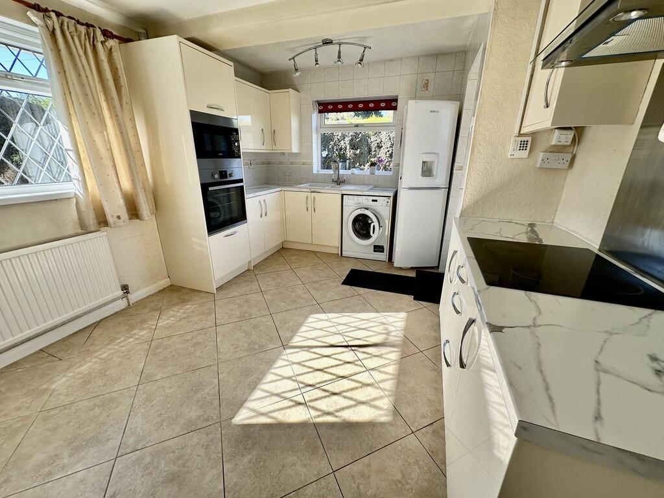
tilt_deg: -18.7
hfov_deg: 102.1
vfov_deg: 85.7
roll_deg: -0.3
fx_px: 269
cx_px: 332
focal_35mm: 14
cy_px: 249
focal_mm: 2.22
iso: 40
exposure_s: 1/151
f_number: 2.2
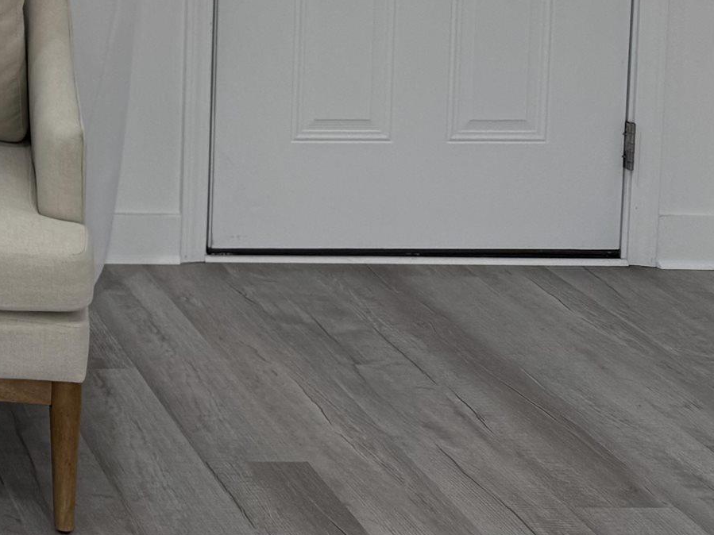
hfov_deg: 19.7
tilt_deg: -4.9
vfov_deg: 16.4
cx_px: -441
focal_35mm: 82
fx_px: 1691
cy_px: -262
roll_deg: -0.4
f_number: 1.78
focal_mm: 6.76
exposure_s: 1/146
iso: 64
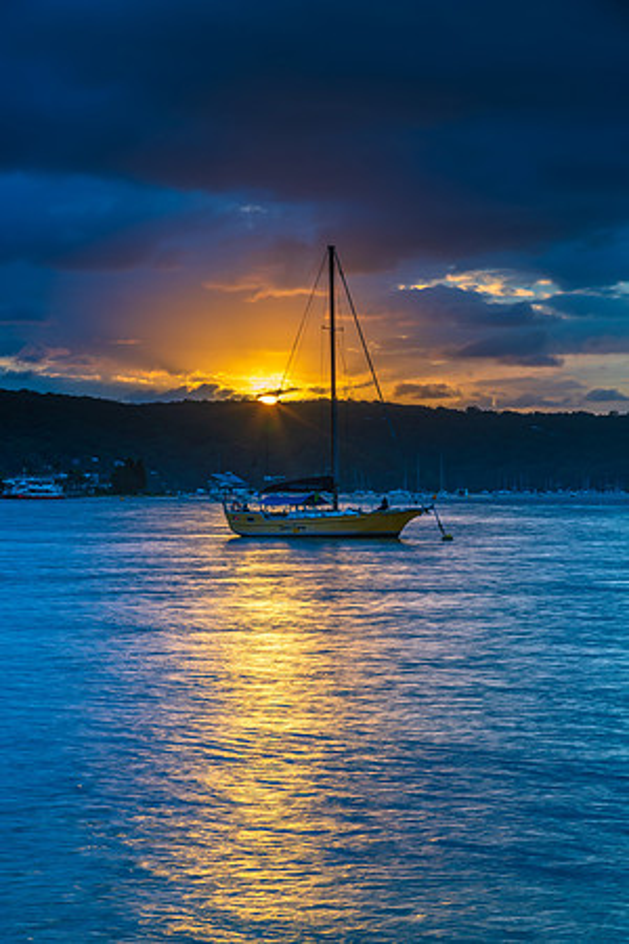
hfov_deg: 16.1
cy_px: 472
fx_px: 2228
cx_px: 314
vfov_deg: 23.9
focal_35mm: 85
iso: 64
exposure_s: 1/2.5
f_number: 14
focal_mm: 85
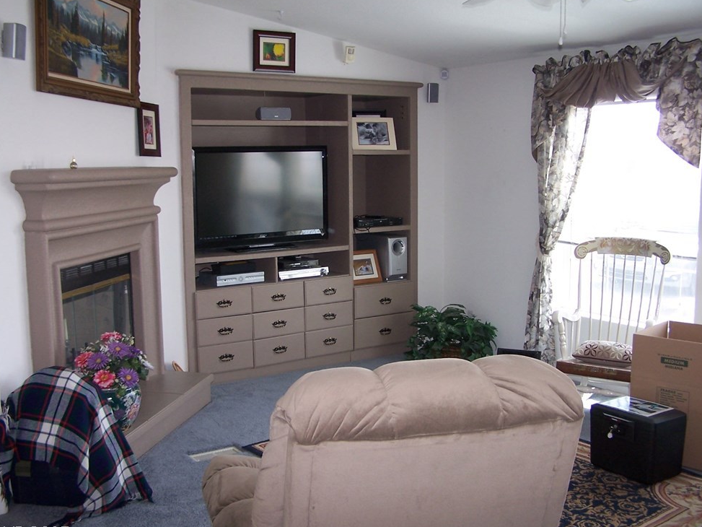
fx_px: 811
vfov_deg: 36.0
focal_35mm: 40
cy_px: 267
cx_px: 361
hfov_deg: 46.8
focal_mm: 6.3
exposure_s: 1/60
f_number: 2.8
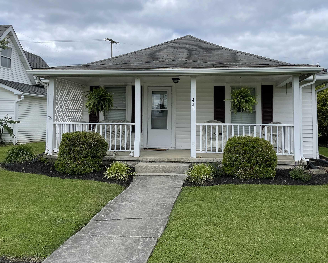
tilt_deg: +3.9
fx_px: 320
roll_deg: +0.1
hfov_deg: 54.2
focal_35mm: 33
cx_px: 174
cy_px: 111
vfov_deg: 44.4
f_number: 1.6
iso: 32
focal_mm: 4.2
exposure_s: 1/4000
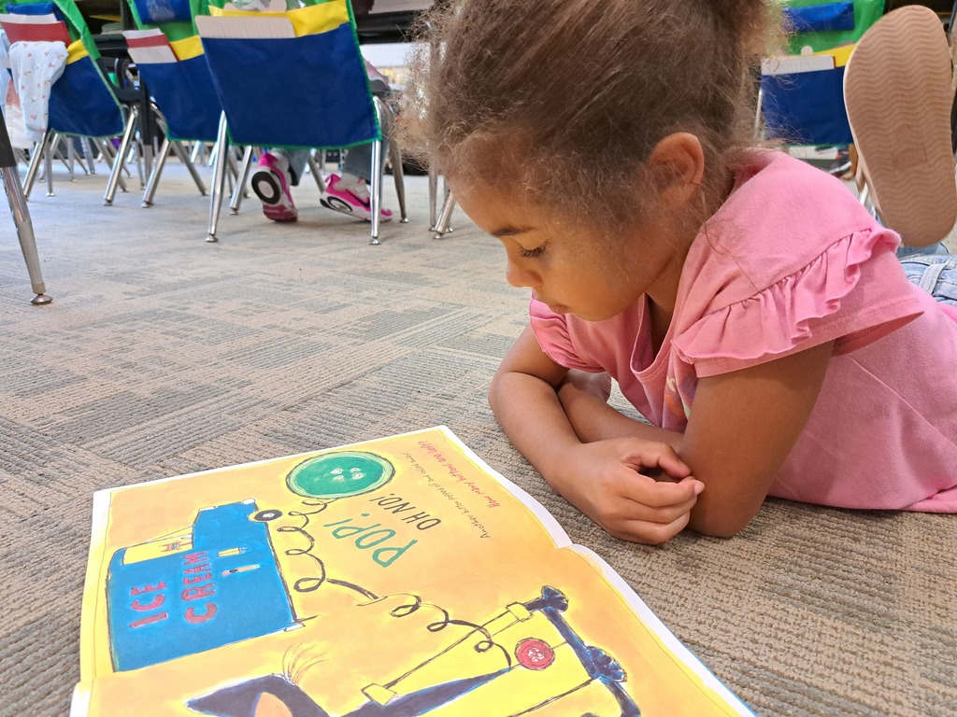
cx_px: 478
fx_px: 664
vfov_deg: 56.8
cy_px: 358
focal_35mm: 24
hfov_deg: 71.6
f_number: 1.8
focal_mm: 5.23
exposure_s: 1/60
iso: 500
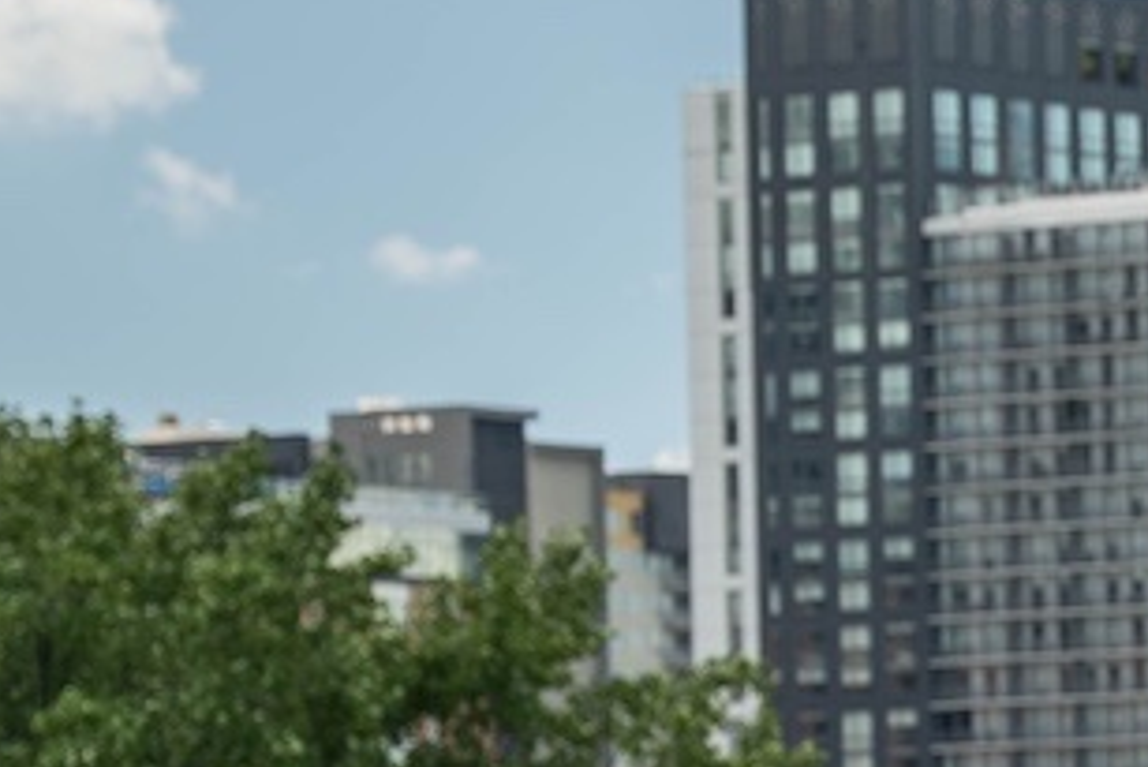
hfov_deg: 6.3
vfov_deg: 4.4
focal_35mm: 309
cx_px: 3051
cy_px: 932
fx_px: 9862
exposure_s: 1/160
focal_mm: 49.5
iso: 50
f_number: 4
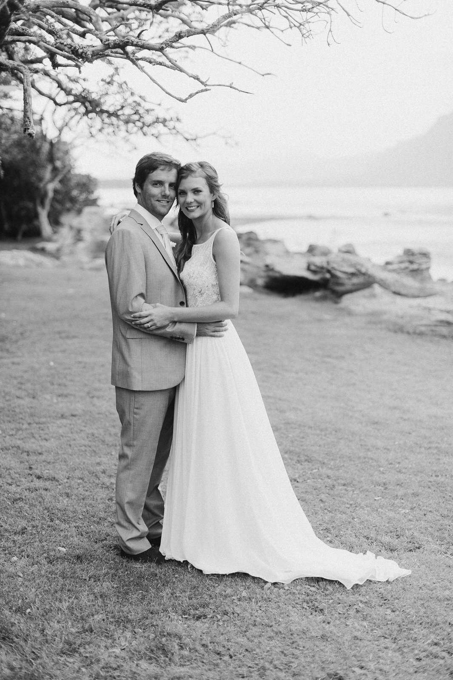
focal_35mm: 50
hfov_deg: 27.0
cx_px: 226
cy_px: 340
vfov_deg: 39.6
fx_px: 945
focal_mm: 50
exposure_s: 1/400
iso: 200
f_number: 2
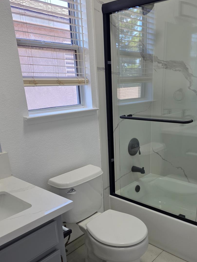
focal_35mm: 32
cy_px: 174
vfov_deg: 55.7
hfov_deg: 44.0
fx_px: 243
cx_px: 117
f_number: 1.7
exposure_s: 1/120
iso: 100
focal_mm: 6.3
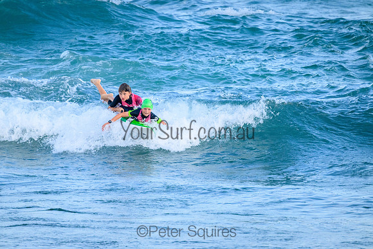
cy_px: 124
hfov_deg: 2.6
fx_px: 8290
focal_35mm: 800
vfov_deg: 1.7
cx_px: 186
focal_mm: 800
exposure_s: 1/2000
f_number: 11
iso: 3600
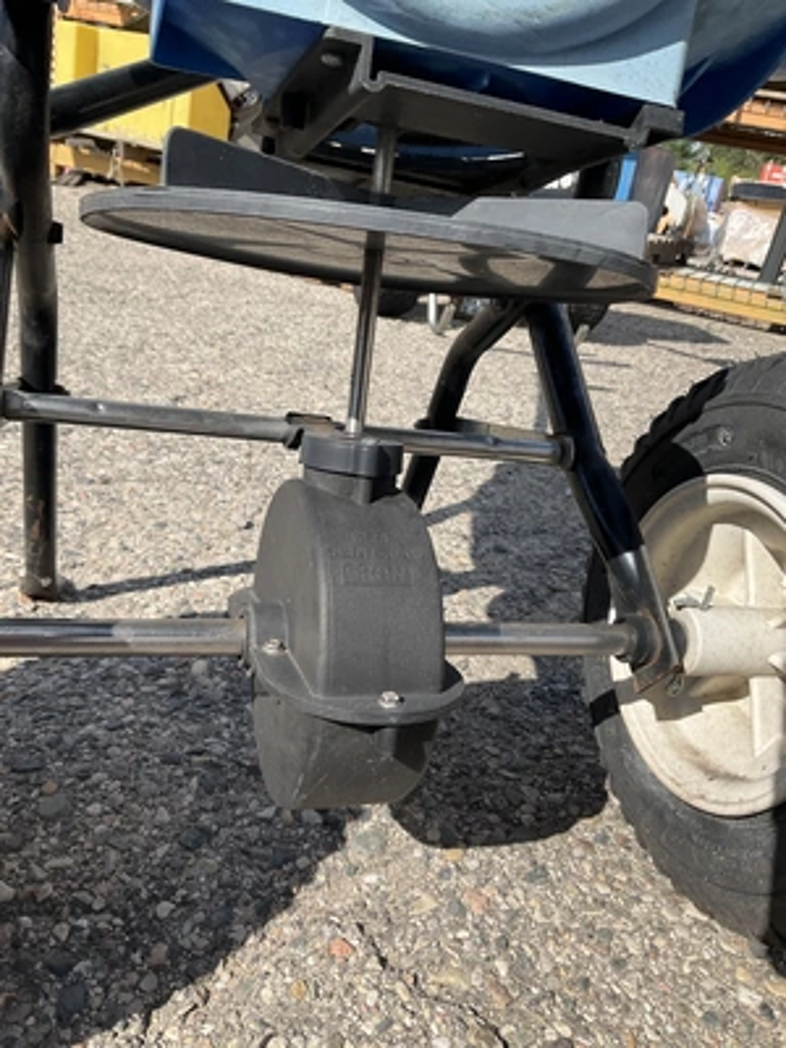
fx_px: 878
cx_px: 393
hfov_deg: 48.2
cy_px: 524
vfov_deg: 61.7
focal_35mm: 29
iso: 25
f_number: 1.8
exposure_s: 1/1377
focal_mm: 3
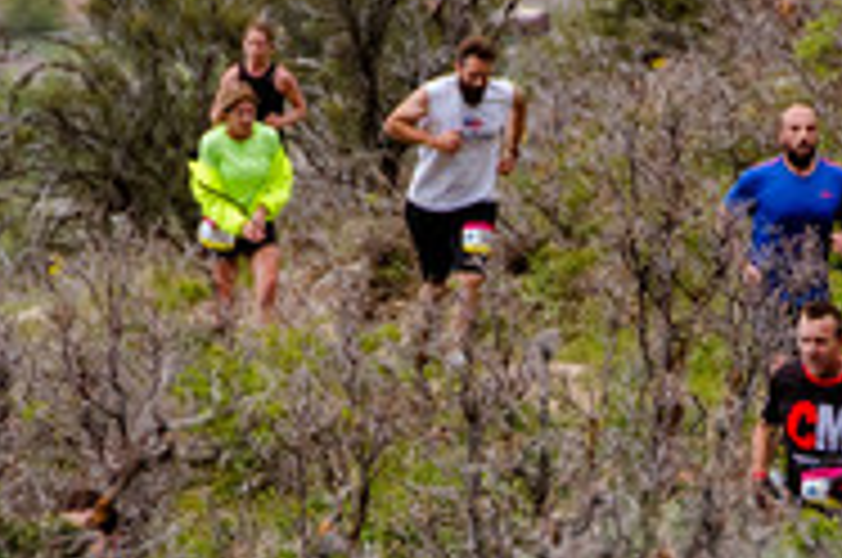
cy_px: 493
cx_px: 666
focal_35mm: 434
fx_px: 10133
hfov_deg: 4.8
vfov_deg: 3.2
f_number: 5.6
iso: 1250
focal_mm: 135
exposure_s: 1/400
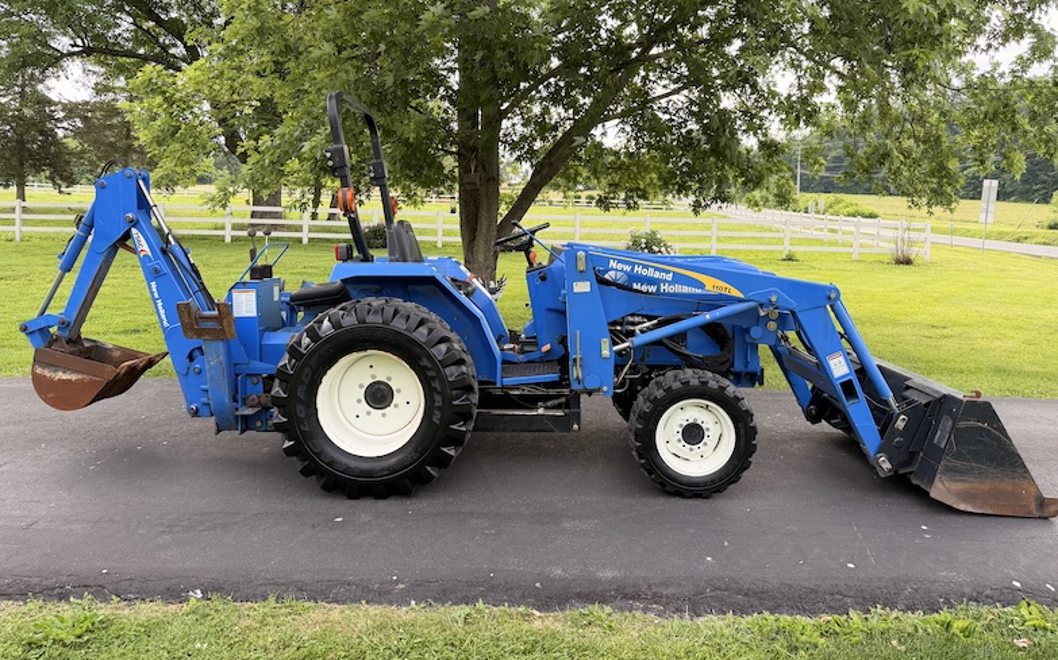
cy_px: 266
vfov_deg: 47.3
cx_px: 539
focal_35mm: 26
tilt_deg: -3.0
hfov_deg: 70.4
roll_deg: -1.5
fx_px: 750
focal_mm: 6.76
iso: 100
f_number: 1.78
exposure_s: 1/728
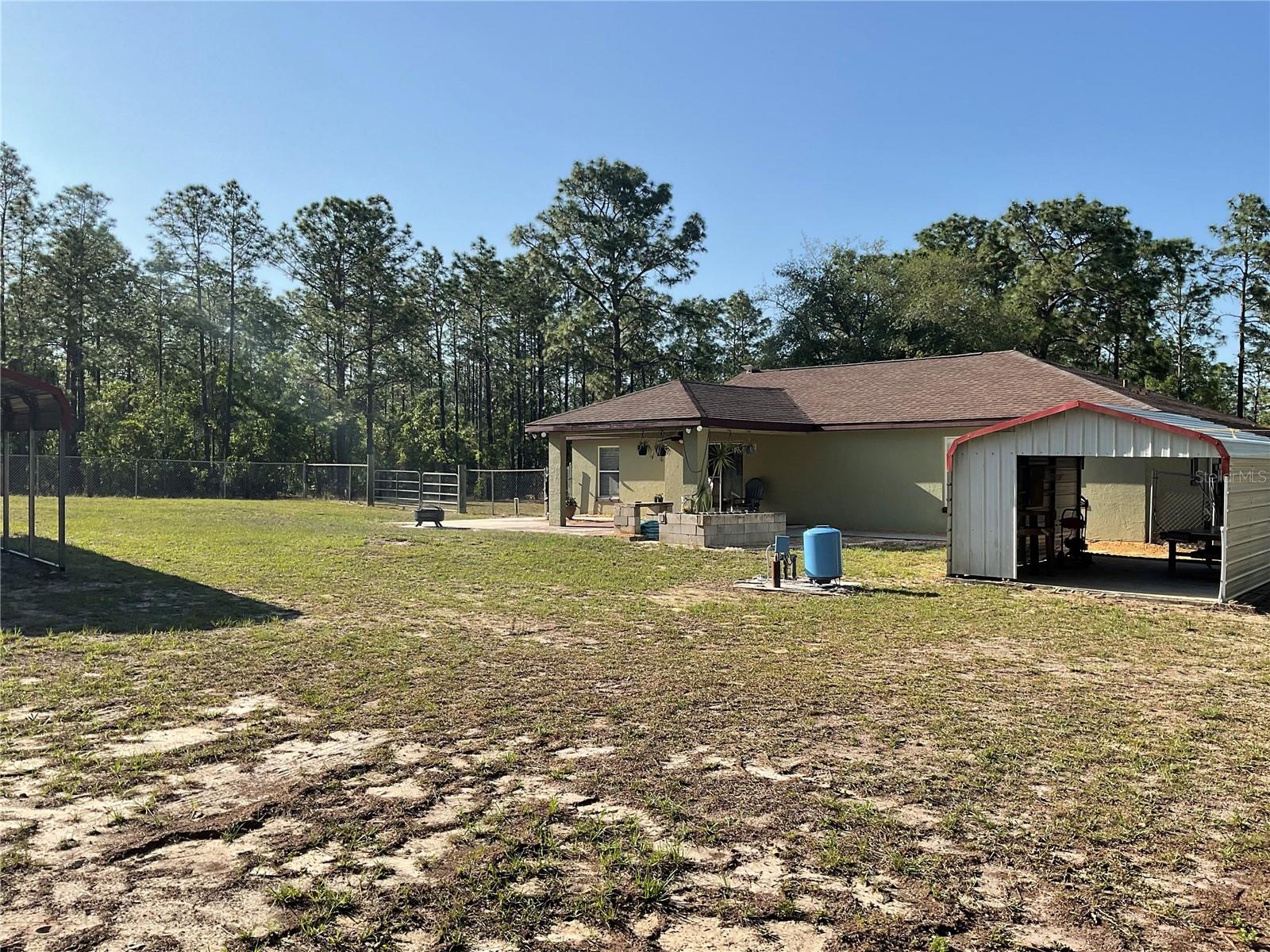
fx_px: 1064
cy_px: 476
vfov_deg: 48.2
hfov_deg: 61.7
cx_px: 635
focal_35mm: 29
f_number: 1.8
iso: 16
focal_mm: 3
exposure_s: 1/1451
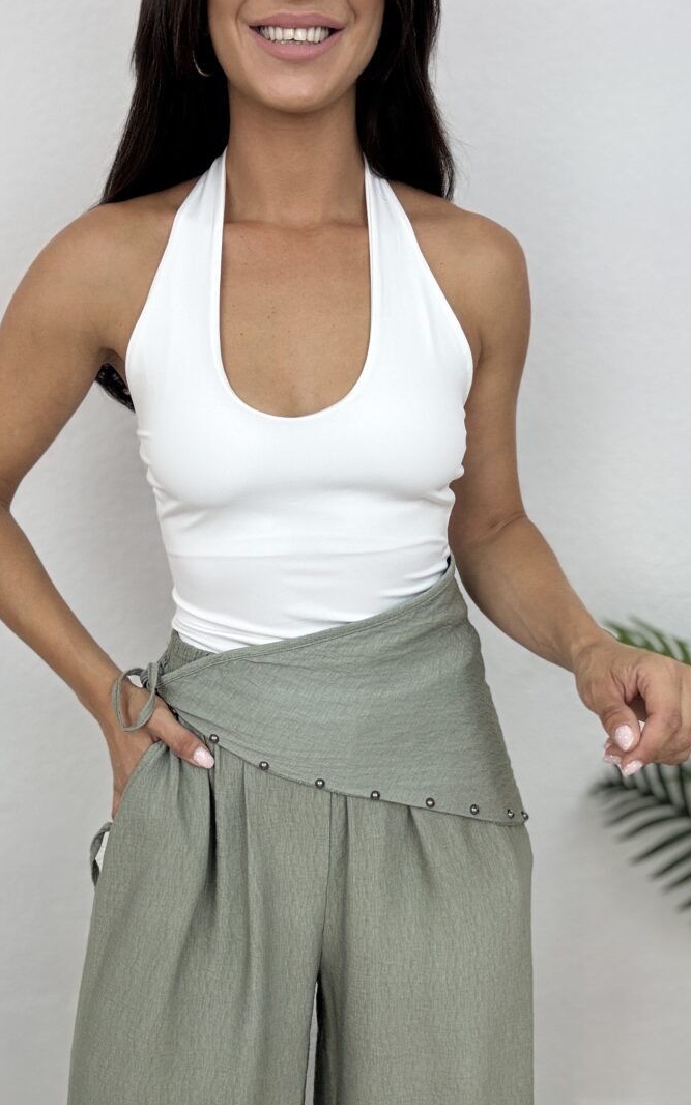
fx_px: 963
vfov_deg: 59.6
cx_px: 283
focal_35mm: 32
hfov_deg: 39.3
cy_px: 553
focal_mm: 2.69
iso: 40
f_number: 1.9
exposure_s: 1/100
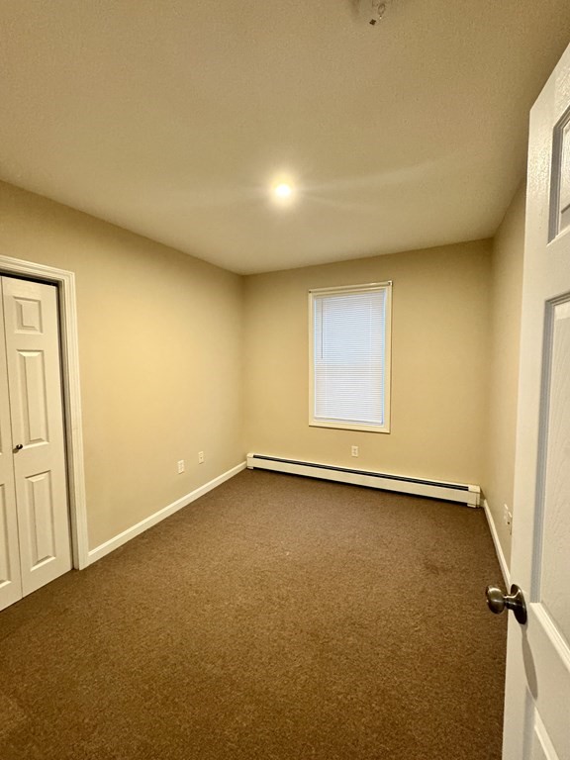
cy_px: 380
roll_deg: +0.0
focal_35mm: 14
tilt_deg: -4.4
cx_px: 285
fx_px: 307
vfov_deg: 102.1
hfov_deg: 85.7
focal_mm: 2.22
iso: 500
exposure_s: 1/60
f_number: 2.2
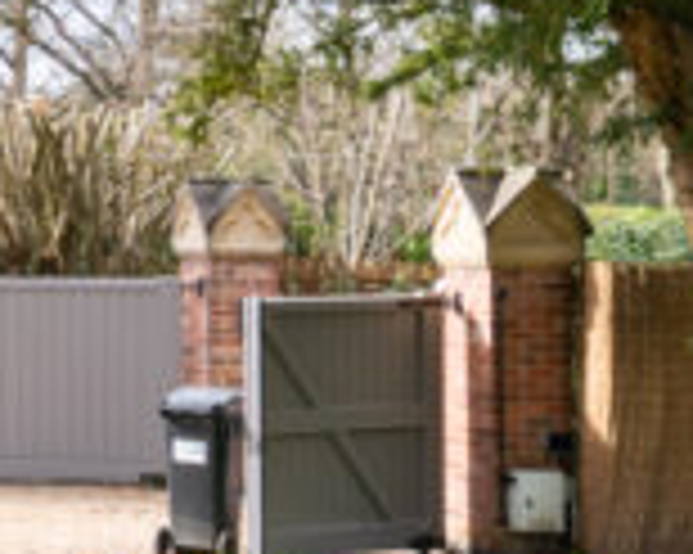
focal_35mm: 114
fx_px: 2337
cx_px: -868
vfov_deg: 13.5
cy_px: 236
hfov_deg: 13.4
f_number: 8
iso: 125
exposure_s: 1/100
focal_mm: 18
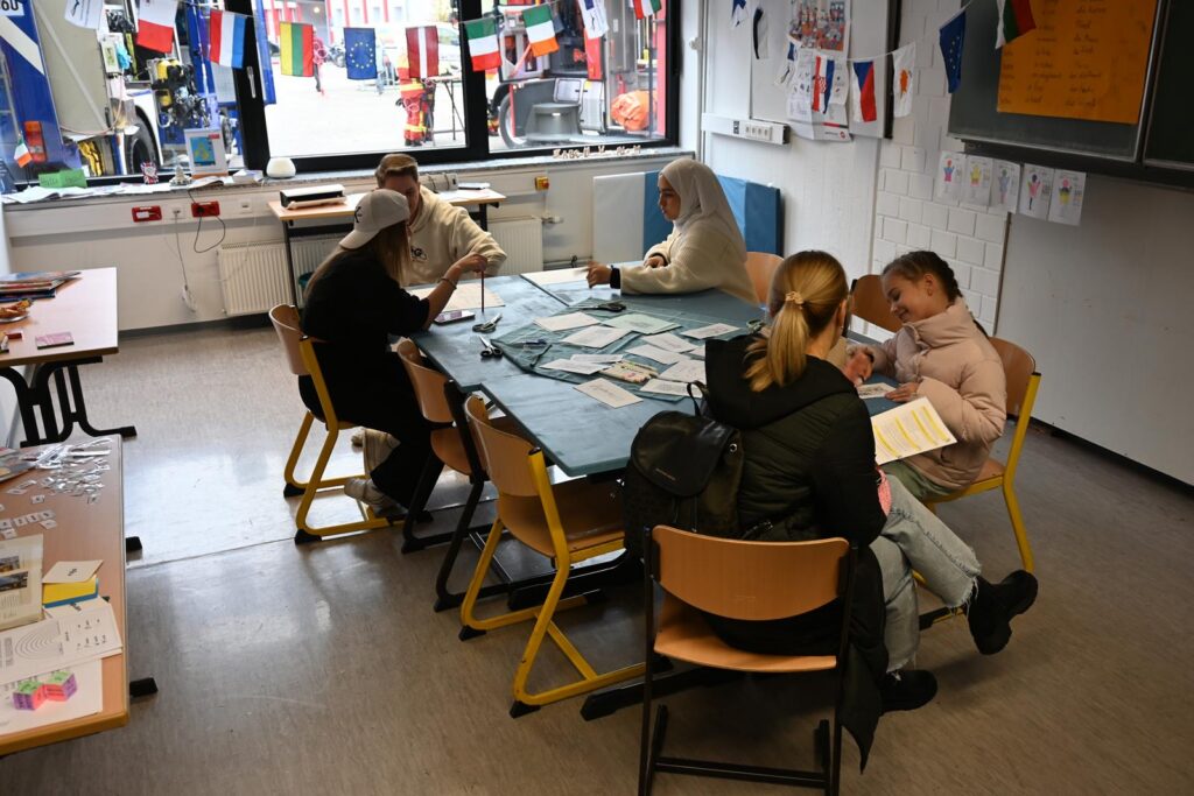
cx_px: 597
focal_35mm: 32
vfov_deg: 41.7
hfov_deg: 59.5
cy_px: 398
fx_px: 1045
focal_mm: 21
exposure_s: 1/30
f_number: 4
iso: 220
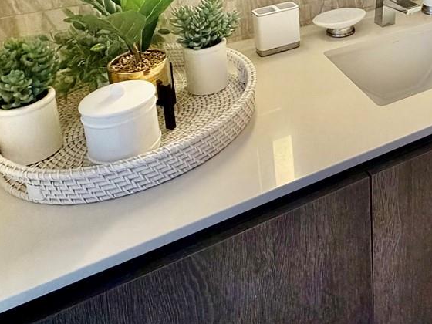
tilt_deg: -13.7
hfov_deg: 41.6
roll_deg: +0.2
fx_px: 499
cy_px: -56
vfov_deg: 30.9
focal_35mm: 40
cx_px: 417
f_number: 2.2
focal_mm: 2.22
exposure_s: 1/60
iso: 250
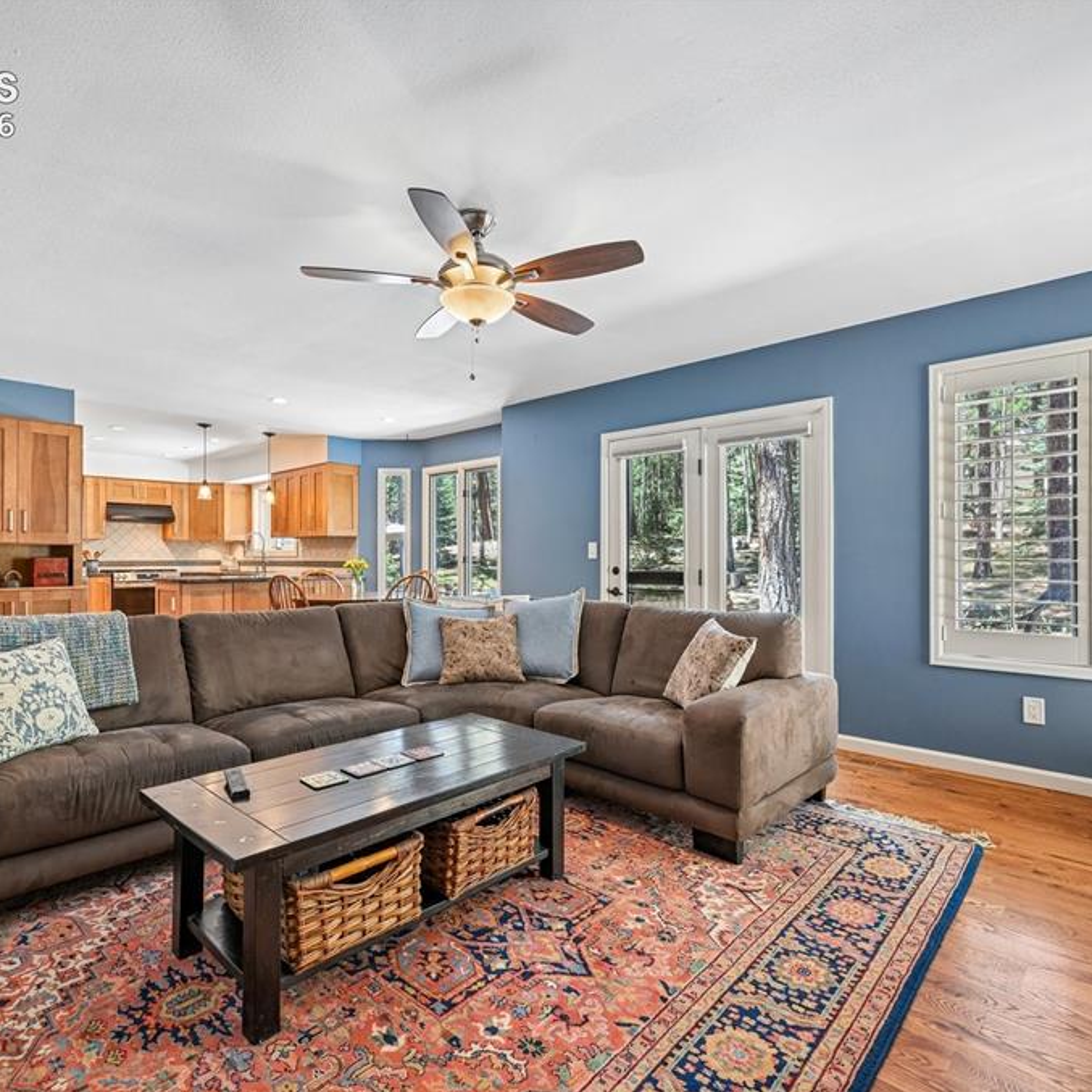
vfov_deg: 80.7
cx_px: 529
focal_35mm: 18
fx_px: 642
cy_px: 545
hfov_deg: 80.7
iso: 400
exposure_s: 1/6
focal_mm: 14
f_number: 10
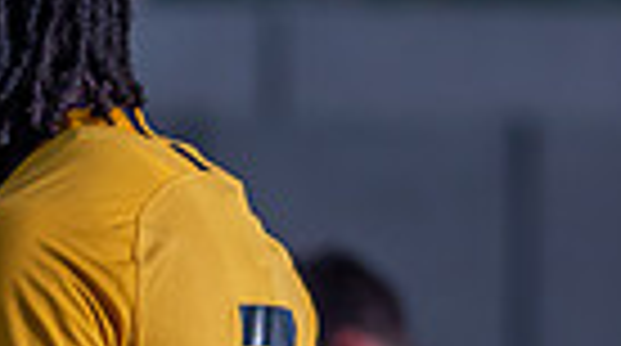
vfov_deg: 0.7
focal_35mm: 1721
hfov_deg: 1.3
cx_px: -346
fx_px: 28284
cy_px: 627
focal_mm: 260
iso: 400
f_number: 5.6
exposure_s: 1/2000
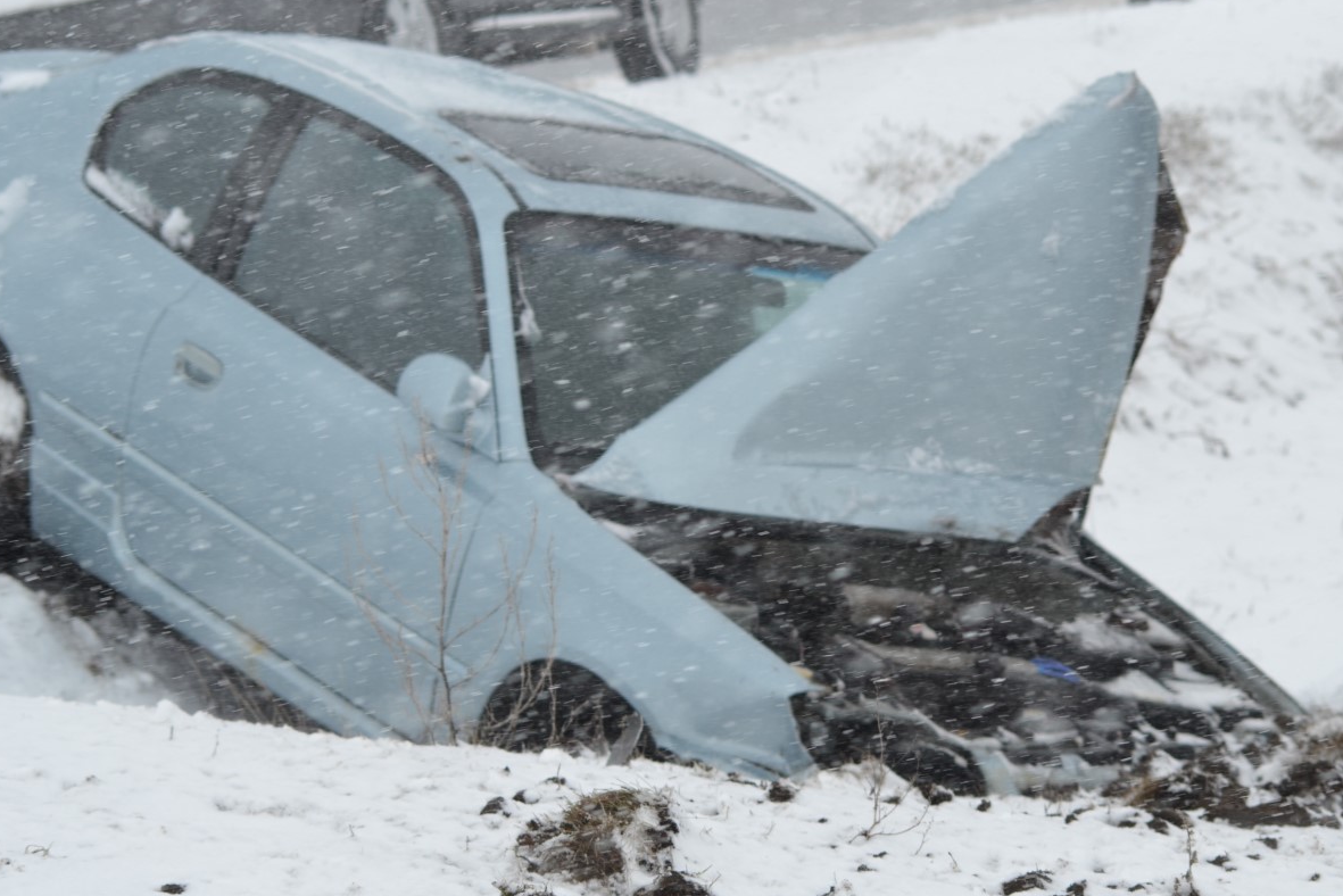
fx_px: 5373
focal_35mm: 144
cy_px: 364
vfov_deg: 9.5
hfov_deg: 14.2
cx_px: 728
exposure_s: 1/500
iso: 125
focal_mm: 70
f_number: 5.6
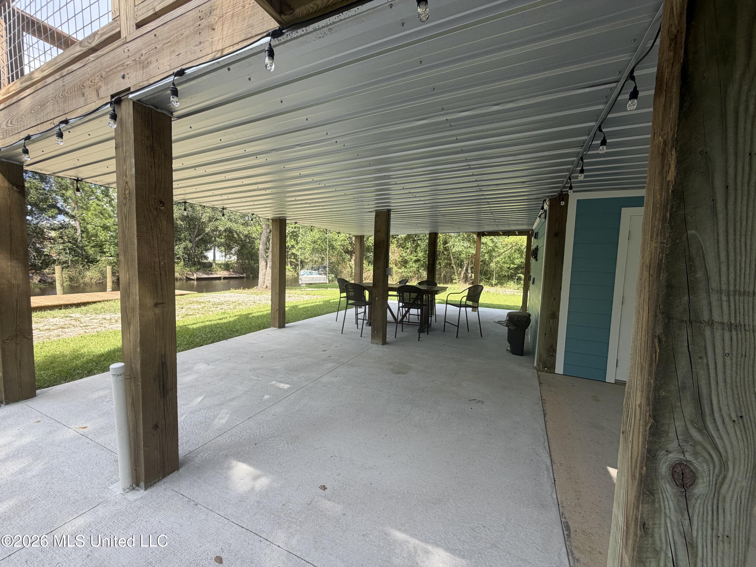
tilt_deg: -4.0
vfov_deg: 85.7
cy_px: 284
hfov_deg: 102.1
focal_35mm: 14
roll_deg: -1.9
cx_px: 378
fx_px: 306
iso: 64
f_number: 2.2
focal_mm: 2.22
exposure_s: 1/445
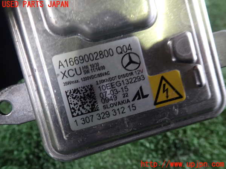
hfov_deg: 60.0
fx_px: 196
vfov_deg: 46.8
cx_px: 113
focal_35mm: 30
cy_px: 84
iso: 250
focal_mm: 5.4
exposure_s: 1/30
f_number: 2.3
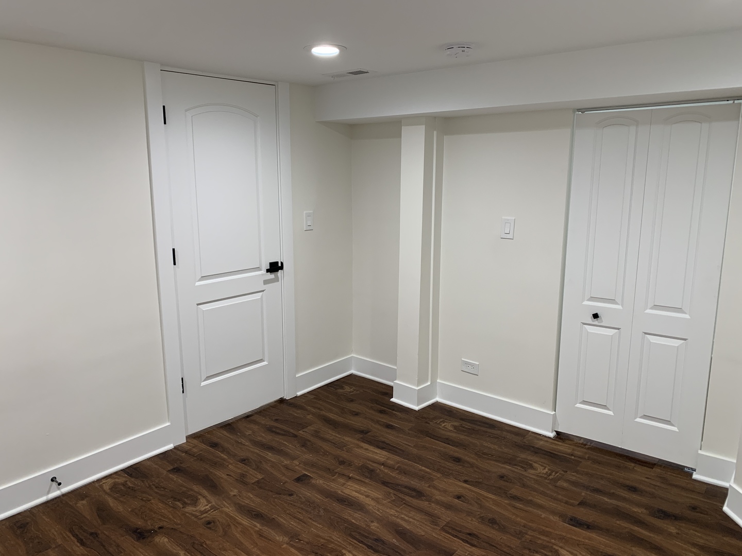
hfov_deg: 67.3
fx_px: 557
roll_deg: +0.5
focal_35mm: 26
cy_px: 278
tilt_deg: -11.0
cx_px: 371
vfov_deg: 53.1
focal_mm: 4.25
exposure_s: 1/60
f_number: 1.8
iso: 100
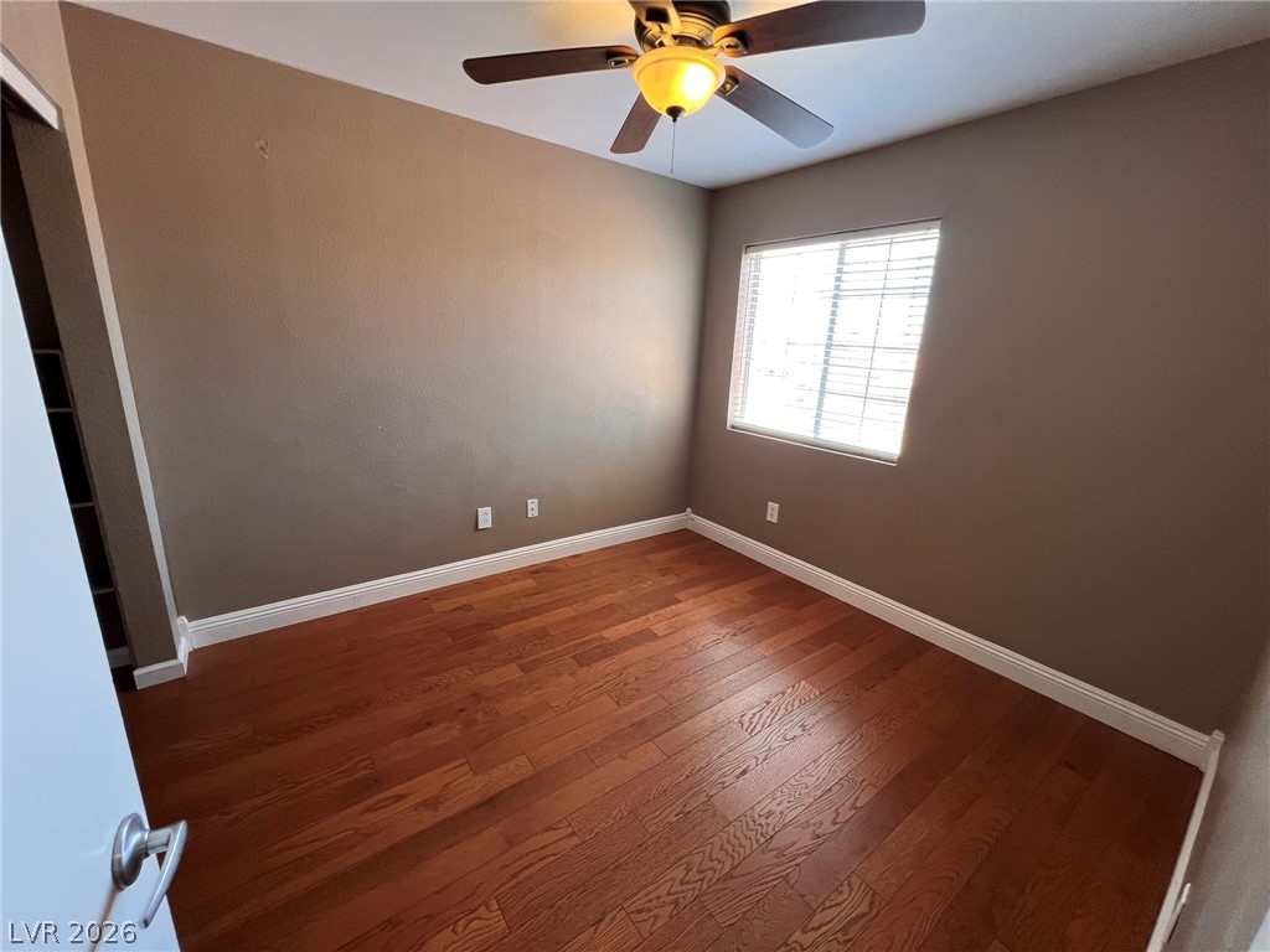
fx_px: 477
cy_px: 476
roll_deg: -3.0
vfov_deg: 89.9
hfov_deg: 106.2
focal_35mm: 13
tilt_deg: -15.0
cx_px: 635
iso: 160
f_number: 1.8
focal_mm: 1.57
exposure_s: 1/120
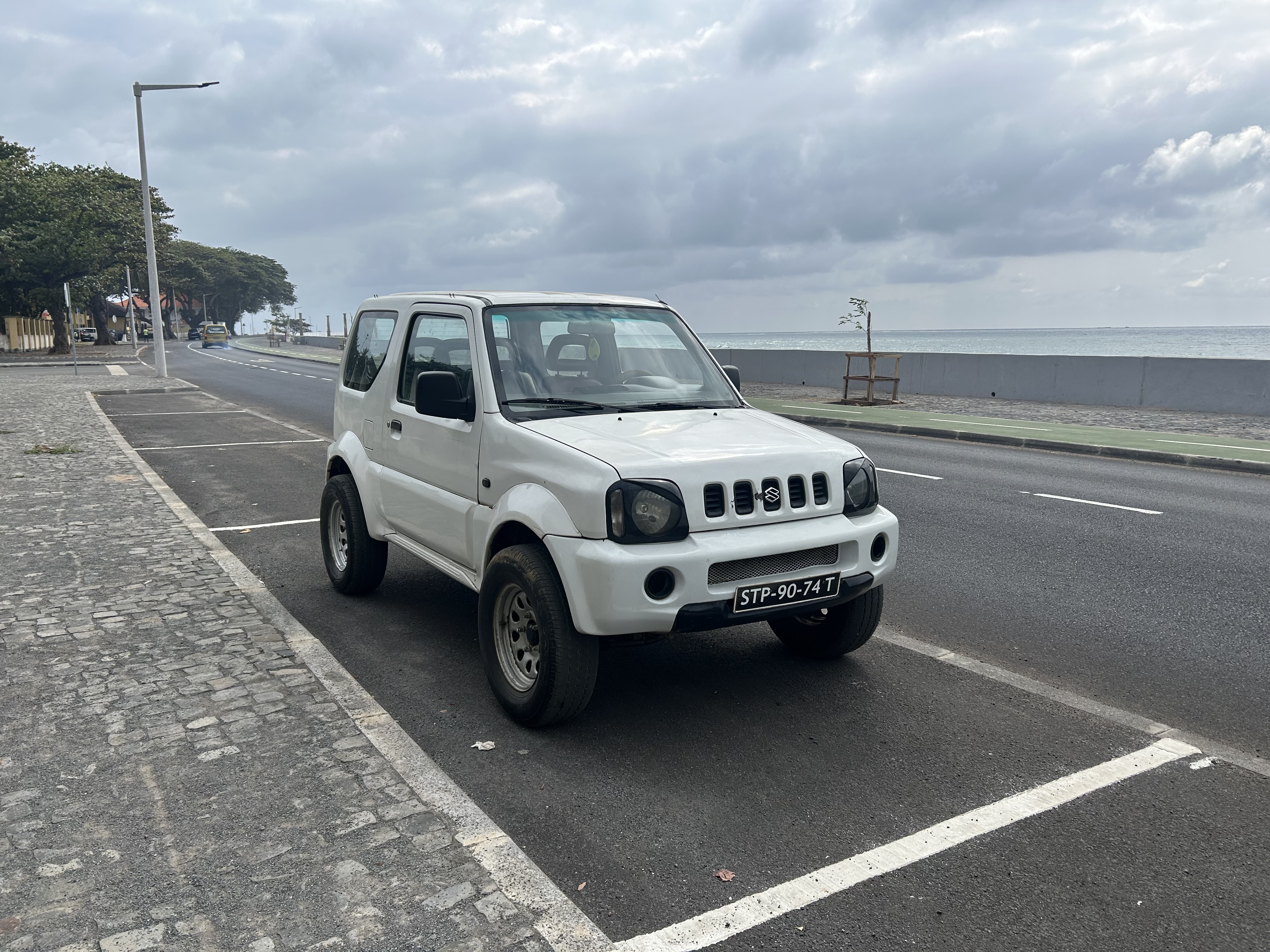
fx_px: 954
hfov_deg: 67.3
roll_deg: +1.7
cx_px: 635
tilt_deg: -8.0
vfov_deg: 53.1
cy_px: 476
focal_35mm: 26
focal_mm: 5.7
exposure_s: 1/4274
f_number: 1.5
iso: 50
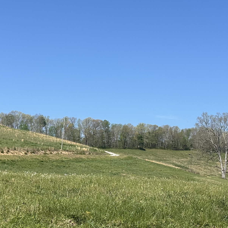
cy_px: 122
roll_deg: -1.3
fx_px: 529
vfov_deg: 24.3
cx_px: 106
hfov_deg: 24.3
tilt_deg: +8.1
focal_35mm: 71
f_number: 1.78
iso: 80
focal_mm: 6.86
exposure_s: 1/4762
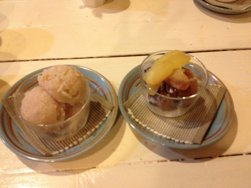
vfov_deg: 40.7
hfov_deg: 52.6
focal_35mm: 35
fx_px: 254
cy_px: 94
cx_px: 126
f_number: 2.4
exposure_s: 1/15
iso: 400
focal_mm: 4.28
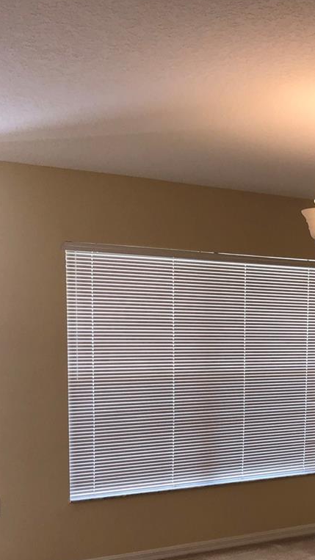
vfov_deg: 41.9
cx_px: 316
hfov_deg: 23.8
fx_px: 713
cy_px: 407
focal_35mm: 48
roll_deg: -0.2
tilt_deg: -3.9
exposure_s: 1/120
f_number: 1.8
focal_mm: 3.99
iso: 50
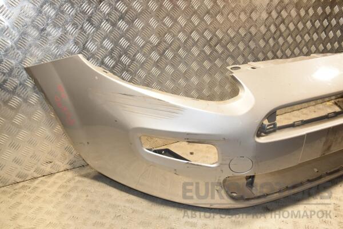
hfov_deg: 57.2
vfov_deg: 40.0
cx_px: 172
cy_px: 114
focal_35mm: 33
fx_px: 314
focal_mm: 22
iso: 800
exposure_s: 1/200
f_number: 6.3
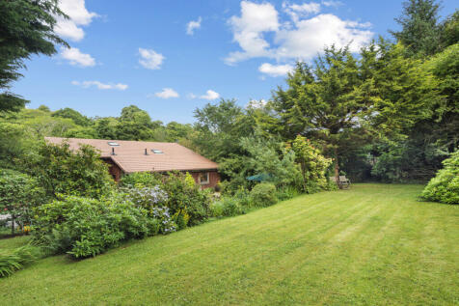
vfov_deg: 73.7
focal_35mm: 16
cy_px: 153
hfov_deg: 96.8
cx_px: 230
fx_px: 204
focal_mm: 16
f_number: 9
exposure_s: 1/80
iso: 250
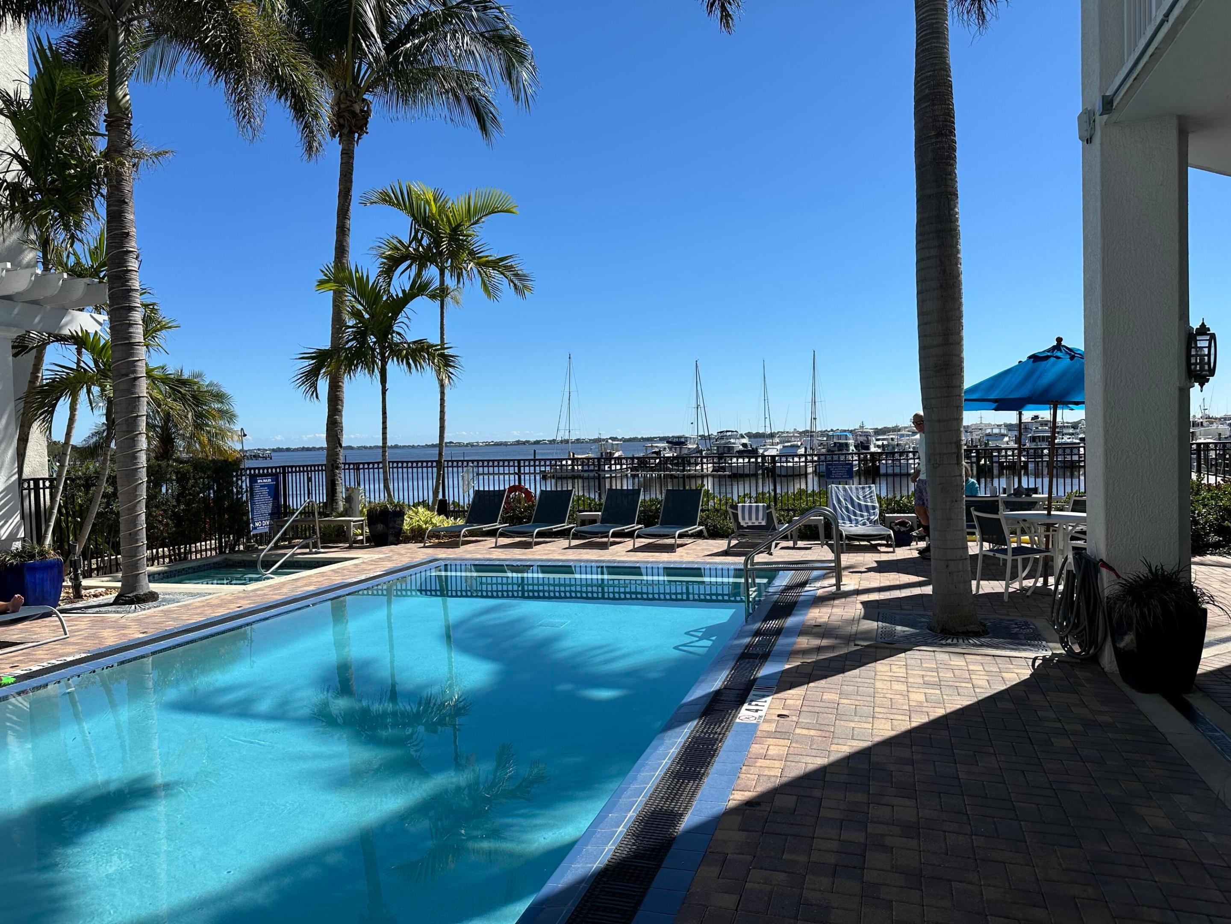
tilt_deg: -0.7
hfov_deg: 71.6
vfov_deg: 56.8
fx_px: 853
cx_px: 616
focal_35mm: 24
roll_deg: +1.0
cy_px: 462
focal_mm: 6.86
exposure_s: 1/6211
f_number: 1.78
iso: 80
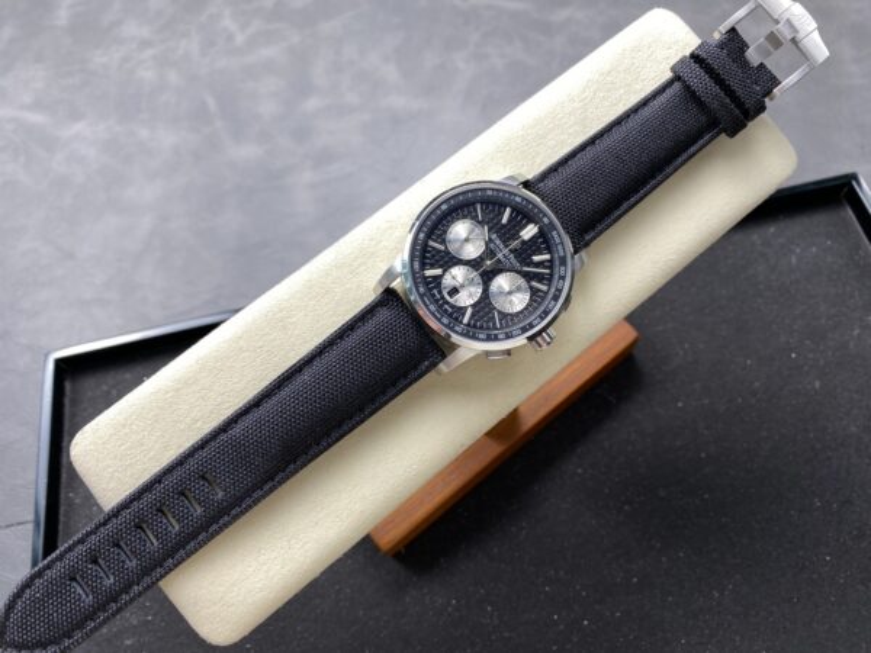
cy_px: 326
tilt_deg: -63.8
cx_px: 436
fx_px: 654
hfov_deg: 67.3
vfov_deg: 53.1
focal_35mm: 26
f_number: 1.8
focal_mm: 4.25
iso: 40
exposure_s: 1/121
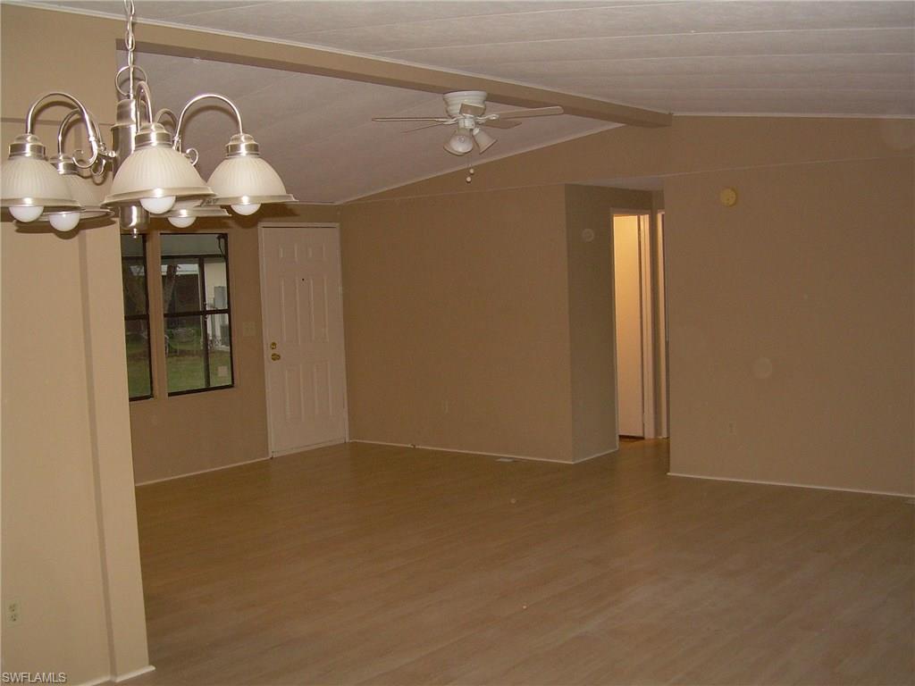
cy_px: 343
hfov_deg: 49.0
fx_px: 1004
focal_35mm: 38
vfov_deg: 37.7
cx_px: 458
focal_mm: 6.3
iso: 200
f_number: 2.8
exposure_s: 1/60
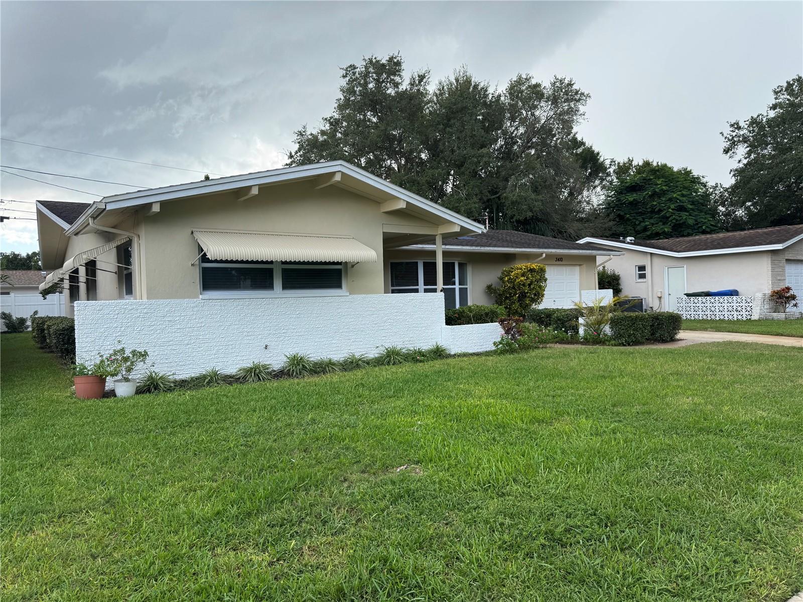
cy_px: 301
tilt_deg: -0.5
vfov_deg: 56.8
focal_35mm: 24
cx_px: 402
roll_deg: +1.3
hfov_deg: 71.6
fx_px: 557
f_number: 1.78
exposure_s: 1/925
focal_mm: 6.76
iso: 80
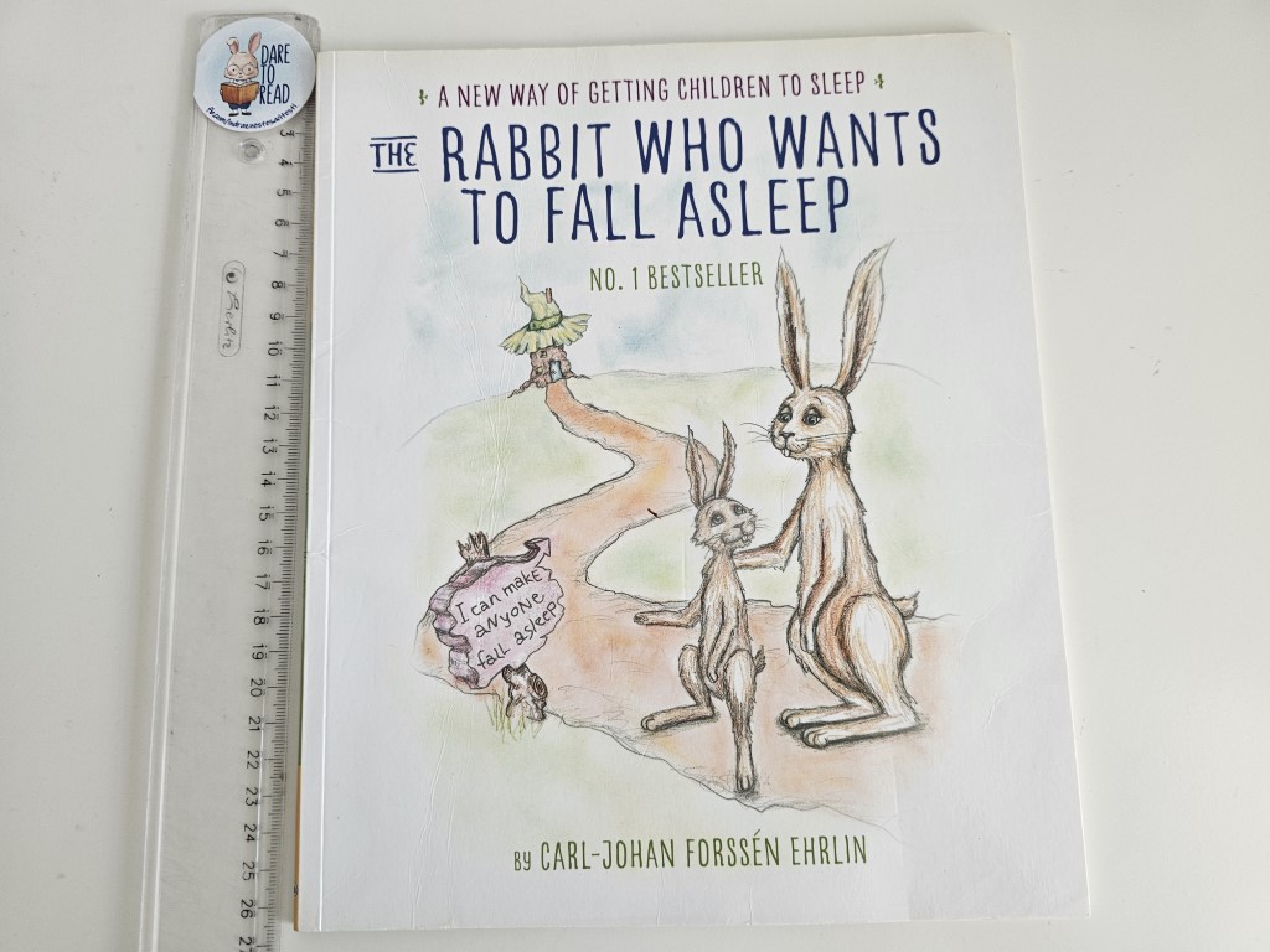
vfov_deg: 58.9
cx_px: 635
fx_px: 844
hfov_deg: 73.9
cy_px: 476
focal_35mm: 23
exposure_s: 1/100
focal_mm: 6.3
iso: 80
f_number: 1.7
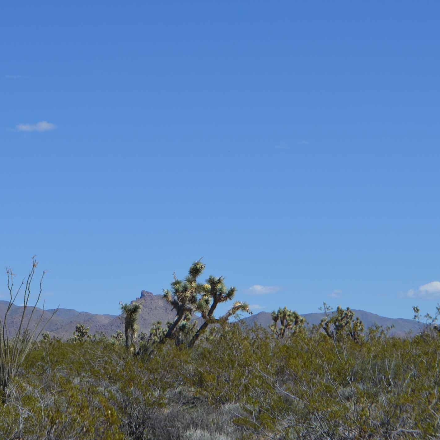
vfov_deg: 16.1
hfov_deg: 16.1
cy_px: 167
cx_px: 225
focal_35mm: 108
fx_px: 1553
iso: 100
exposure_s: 1/320
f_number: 9
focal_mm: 40
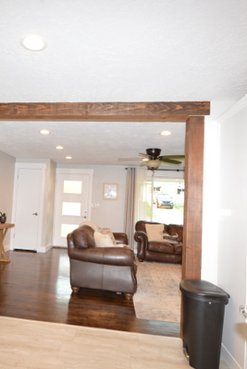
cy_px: 186
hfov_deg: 51.9
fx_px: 247
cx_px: 77
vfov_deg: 73.7
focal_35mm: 24
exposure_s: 1/60
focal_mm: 10
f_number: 4
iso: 400
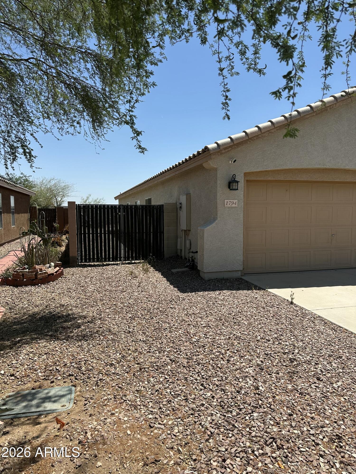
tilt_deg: -5.0
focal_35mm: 24
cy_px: 237
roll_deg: -0.7
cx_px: 178
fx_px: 329
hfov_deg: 56.8
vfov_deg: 71.6
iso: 80
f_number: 1.78
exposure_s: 1/5263
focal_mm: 6.86
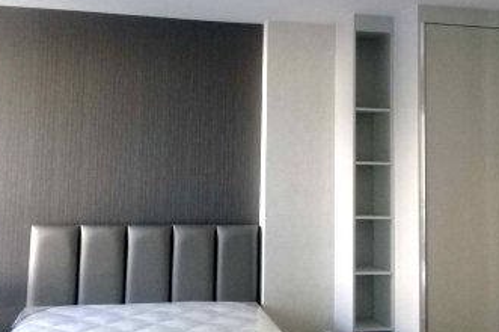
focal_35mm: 39
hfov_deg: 49.6
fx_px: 540
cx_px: 231
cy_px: 116
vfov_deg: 33.9
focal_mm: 3.3
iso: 200
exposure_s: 1/33
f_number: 2.2
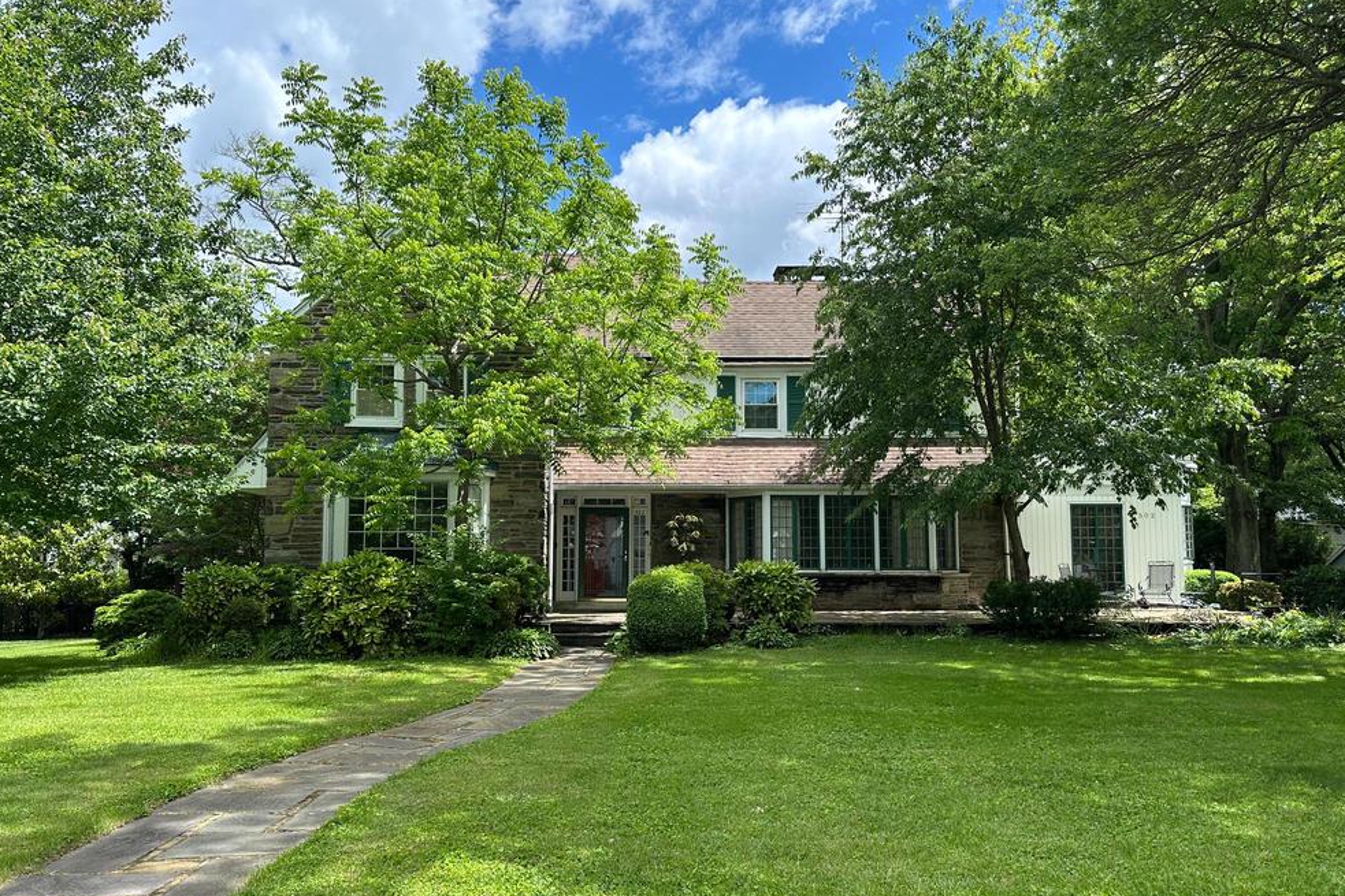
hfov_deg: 69.4
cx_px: 692
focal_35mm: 26
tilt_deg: +4.0
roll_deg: +0.2
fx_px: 971
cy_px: 498
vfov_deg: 49.4
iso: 80
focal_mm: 6.86
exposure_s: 1/1751
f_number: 1.78
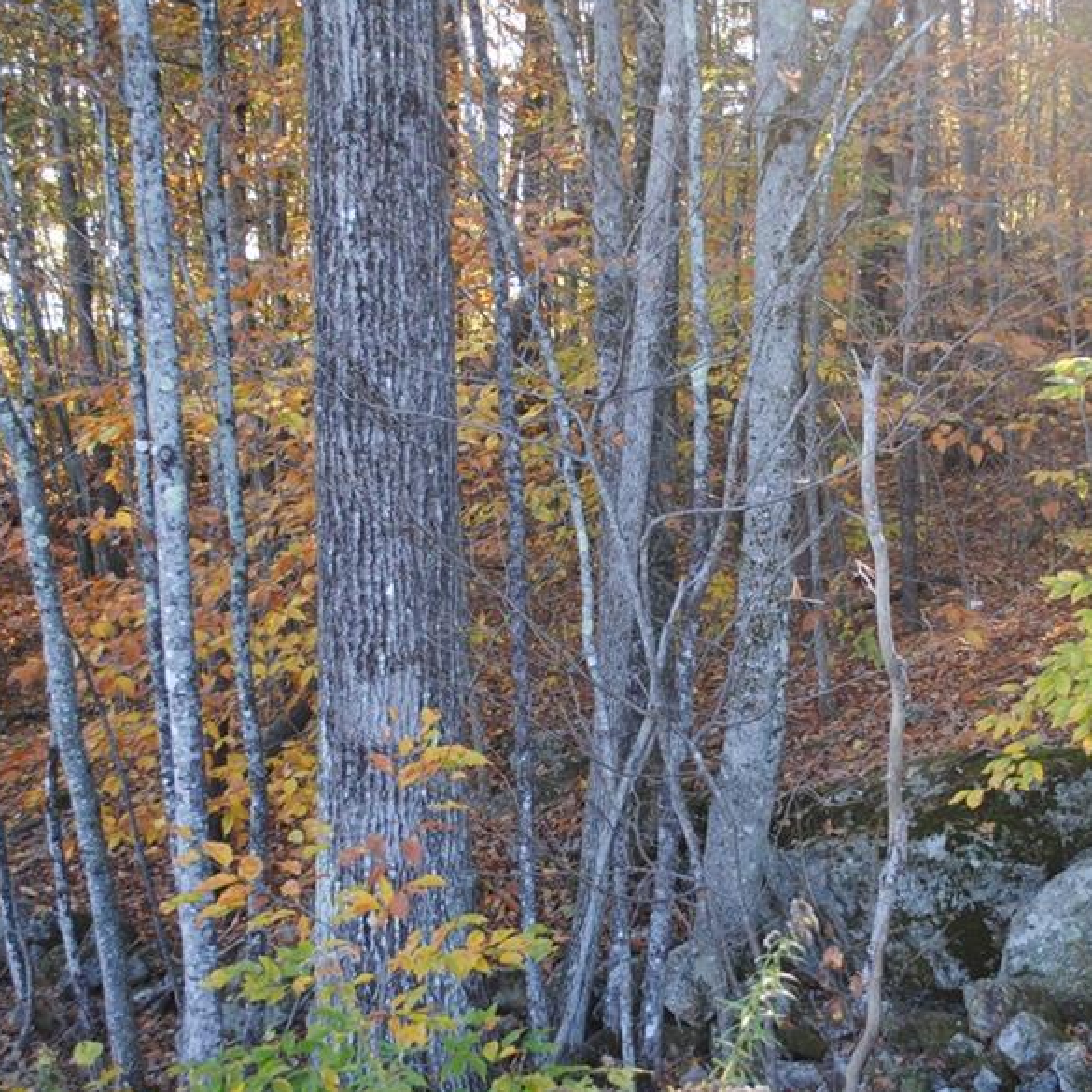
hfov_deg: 26.4
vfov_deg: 26.6
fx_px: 2311
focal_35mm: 65
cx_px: 756
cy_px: 592
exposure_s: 1/80
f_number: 4.5
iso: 200
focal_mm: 29
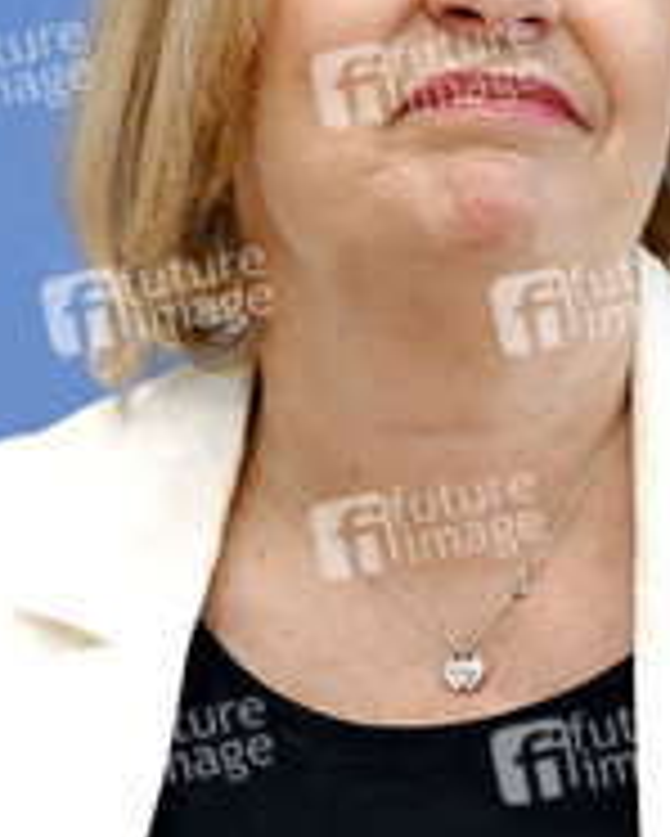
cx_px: 488
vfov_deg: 6.5
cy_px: 189
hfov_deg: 5.2
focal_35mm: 295
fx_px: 7306
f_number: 6.3
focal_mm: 130
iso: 3200
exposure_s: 1/500
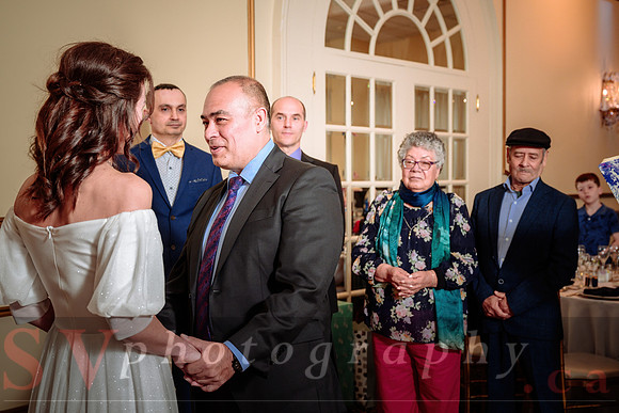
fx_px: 769
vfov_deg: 30.1
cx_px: 320
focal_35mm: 45
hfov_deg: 43.9
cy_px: 202
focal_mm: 43
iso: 500
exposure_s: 1/200
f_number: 4.5
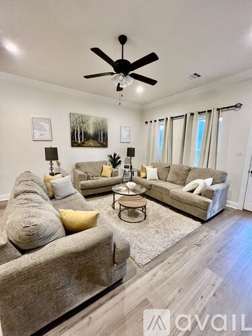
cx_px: 126
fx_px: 126
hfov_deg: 89.9
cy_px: 168
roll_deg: -1.2
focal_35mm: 13
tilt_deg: -9.2
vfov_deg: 106.2
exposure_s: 1/60
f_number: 1.8
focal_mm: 1.57
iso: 400
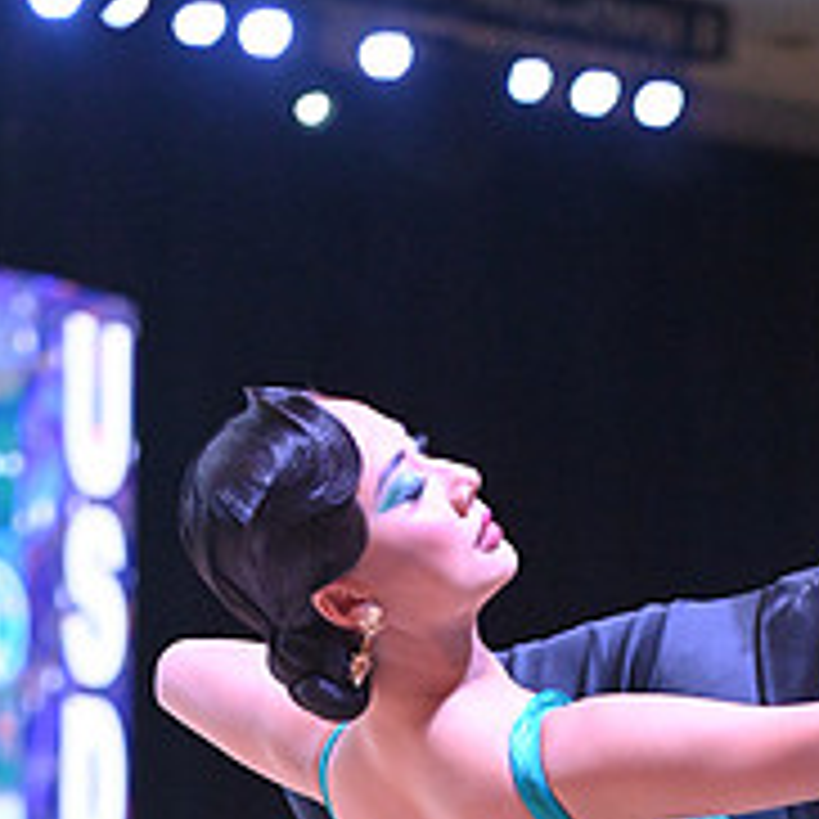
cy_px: 1296
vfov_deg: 6.3
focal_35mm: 276
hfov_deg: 6.3
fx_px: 7388
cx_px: 529
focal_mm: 102
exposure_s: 1/400
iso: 4000
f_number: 4
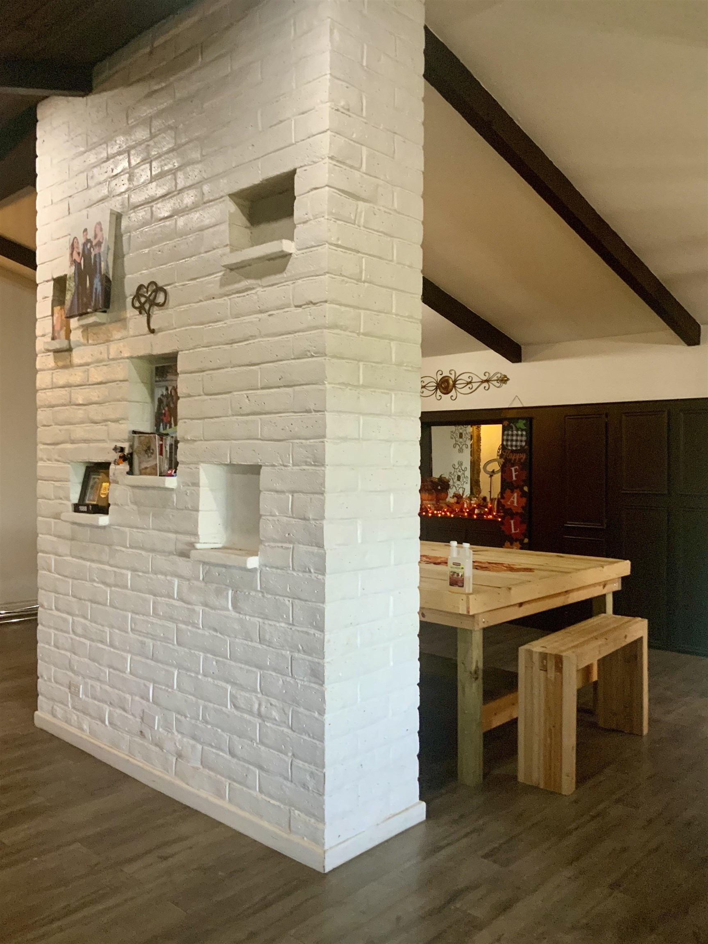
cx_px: 354
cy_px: 472
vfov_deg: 61.7
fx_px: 791
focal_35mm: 29
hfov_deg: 48.2
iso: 250
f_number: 1.8
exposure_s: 1/60
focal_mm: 3
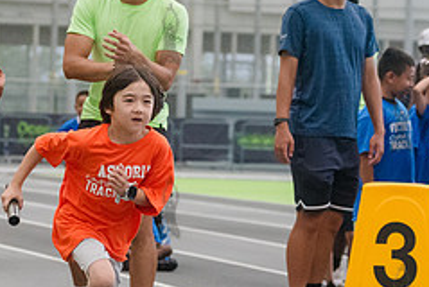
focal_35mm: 194
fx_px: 2315
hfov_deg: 10.6
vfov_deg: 7.1
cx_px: 169
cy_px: 207
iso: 6400
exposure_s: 1/1600
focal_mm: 80
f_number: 4
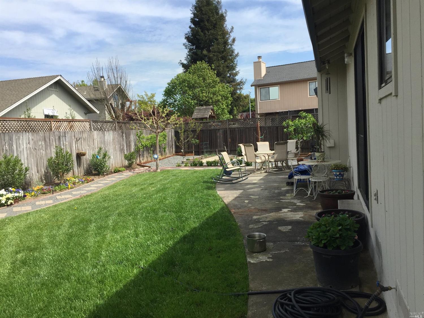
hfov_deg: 61.7
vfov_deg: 48.2
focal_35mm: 29
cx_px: 212
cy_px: 159
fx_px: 355
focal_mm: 4.15
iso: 32
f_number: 2.2
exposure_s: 1/1799
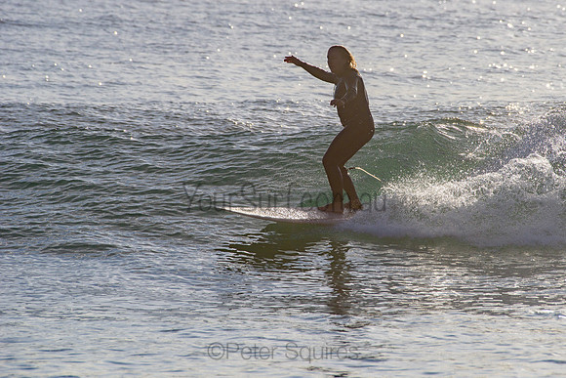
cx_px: 347
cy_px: 146
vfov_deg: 2.2
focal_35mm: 613
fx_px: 9639
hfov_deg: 3.4
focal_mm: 500
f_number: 11
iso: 64
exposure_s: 1/2000
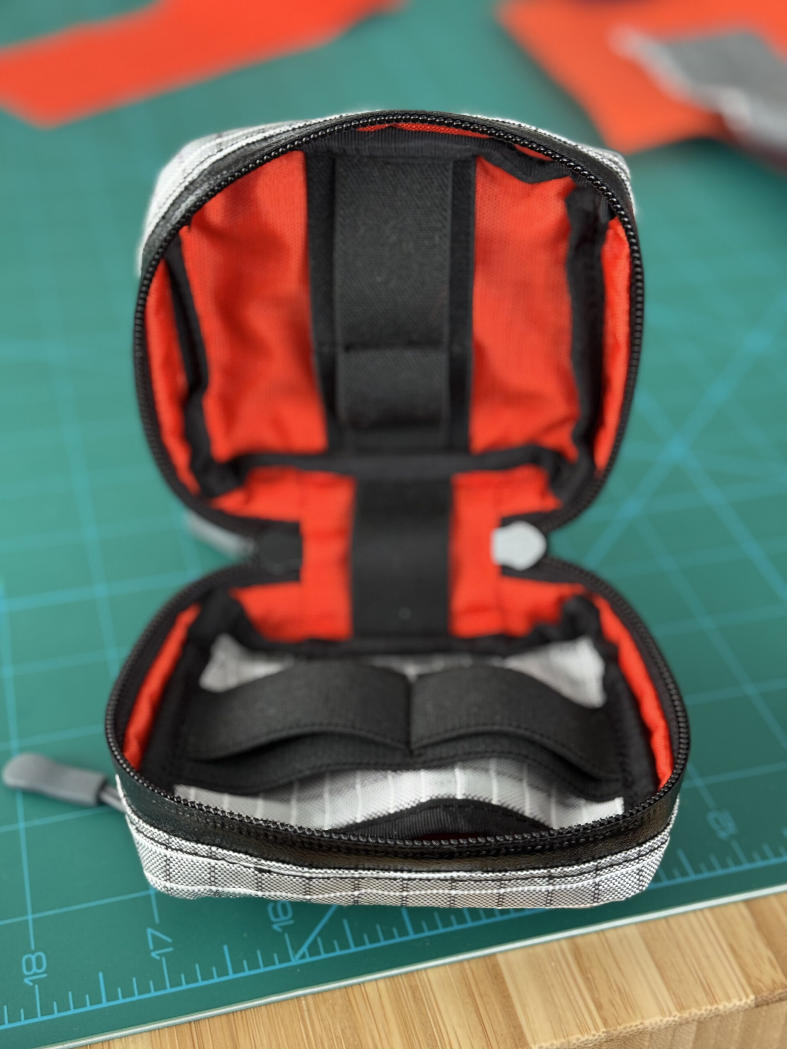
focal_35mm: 48
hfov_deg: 30.3
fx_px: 1455
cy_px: 524
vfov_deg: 39.7
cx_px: 394
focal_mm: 6.76
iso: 100
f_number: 1.78
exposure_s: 1/73
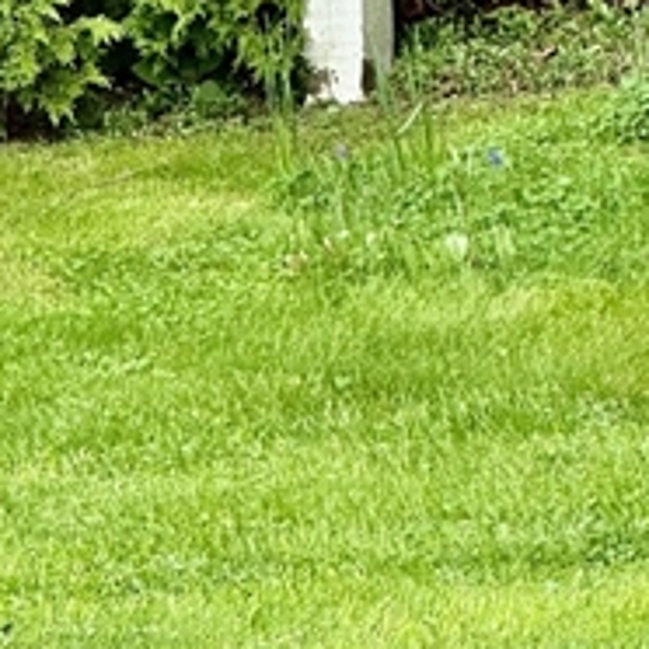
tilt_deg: -1.2
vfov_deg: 6.2
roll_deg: +0.2
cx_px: 757
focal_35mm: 281
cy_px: 70
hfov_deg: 6.2
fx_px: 5960
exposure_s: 1/99
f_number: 2.8
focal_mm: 9
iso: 80
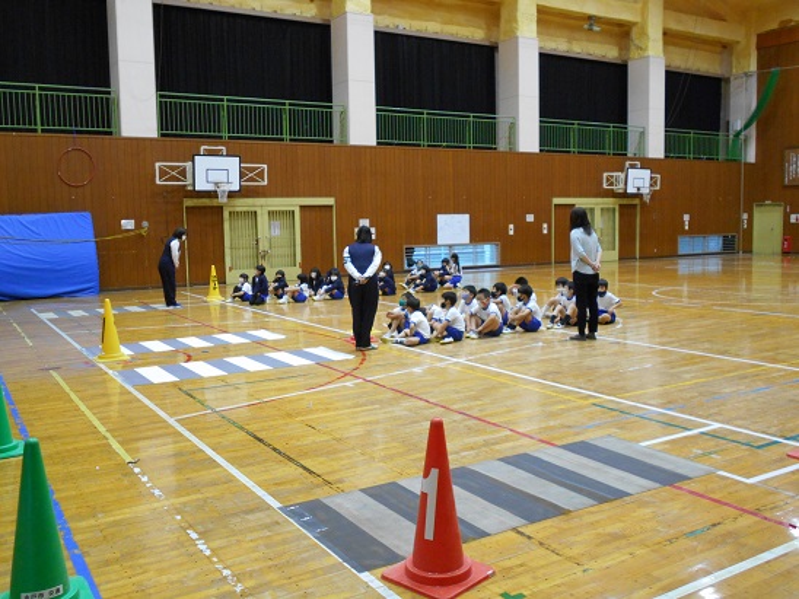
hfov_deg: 54.0
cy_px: 300
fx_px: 785
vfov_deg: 41.8
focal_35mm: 34
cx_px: 400
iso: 400
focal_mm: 5.8
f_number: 3.6
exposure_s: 1/20
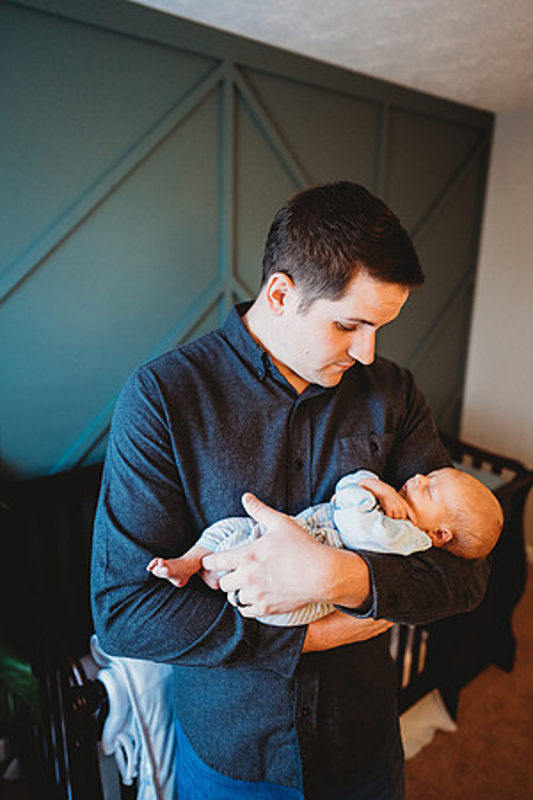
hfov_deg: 53.1
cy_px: 400
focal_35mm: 24
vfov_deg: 73.7
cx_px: 266
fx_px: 533
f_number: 2.2
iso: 2000
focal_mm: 24
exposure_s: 1/160
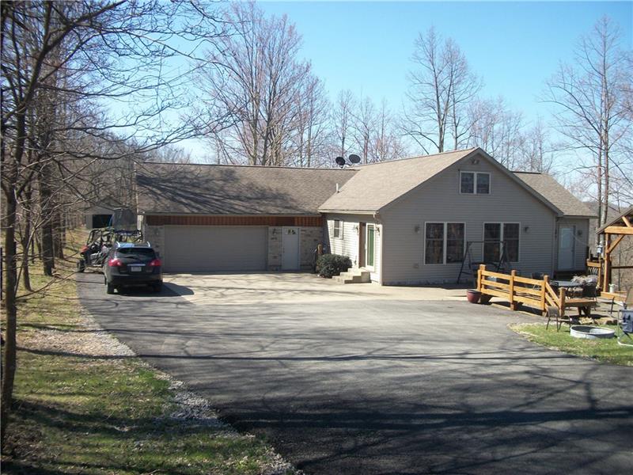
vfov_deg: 44.2
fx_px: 585
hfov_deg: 56.8
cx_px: 316
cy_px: 238
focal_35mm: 32
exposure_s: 1/100
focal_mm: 5.7
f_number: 8.8
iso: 80
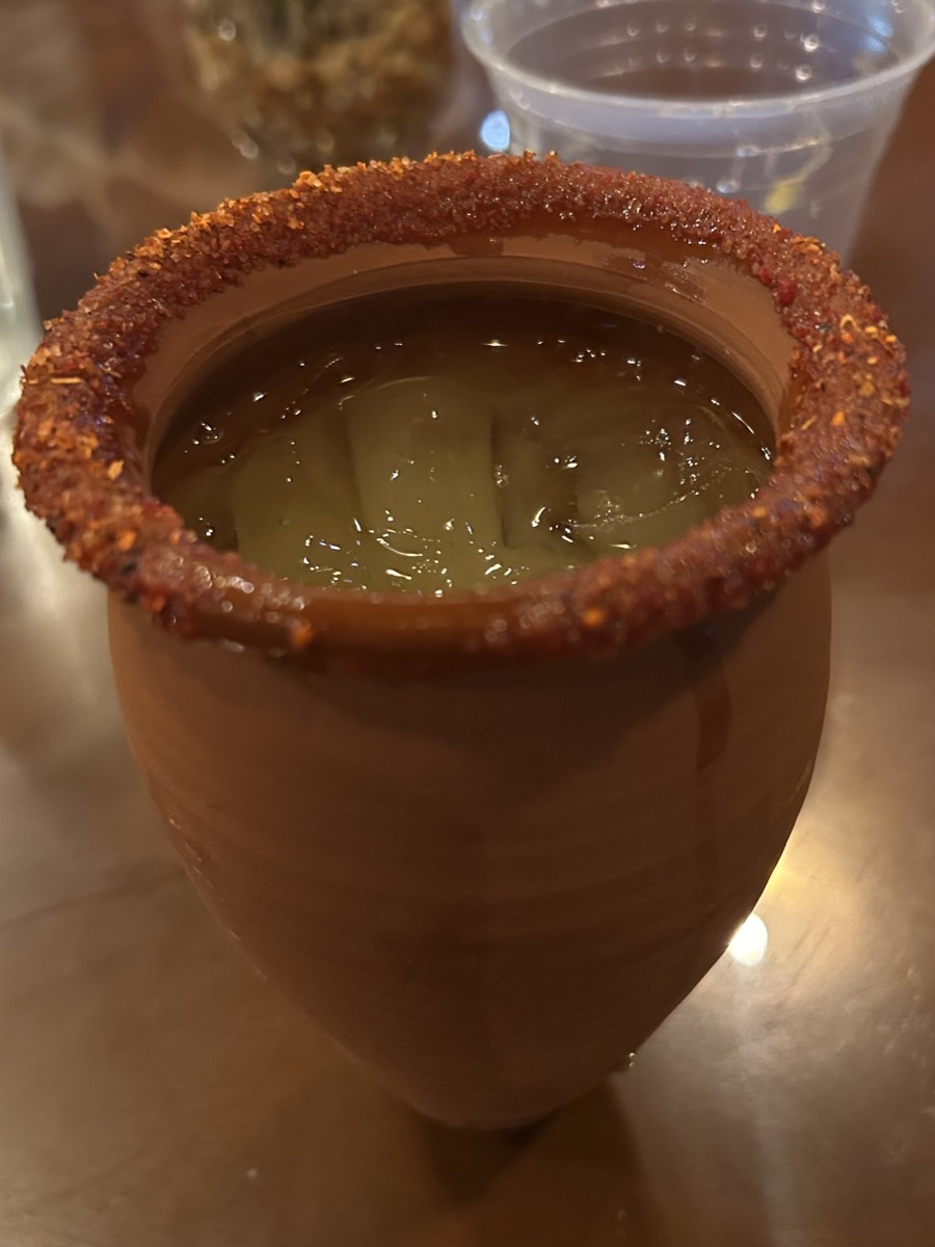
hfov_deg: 53.1
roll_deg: +1.6
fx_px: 936
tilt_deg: -43.7
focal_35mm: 26
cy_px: 624
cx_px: 468
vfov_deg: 67.3
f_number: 1.5
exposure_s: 1/30
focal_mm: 5.7
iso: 640
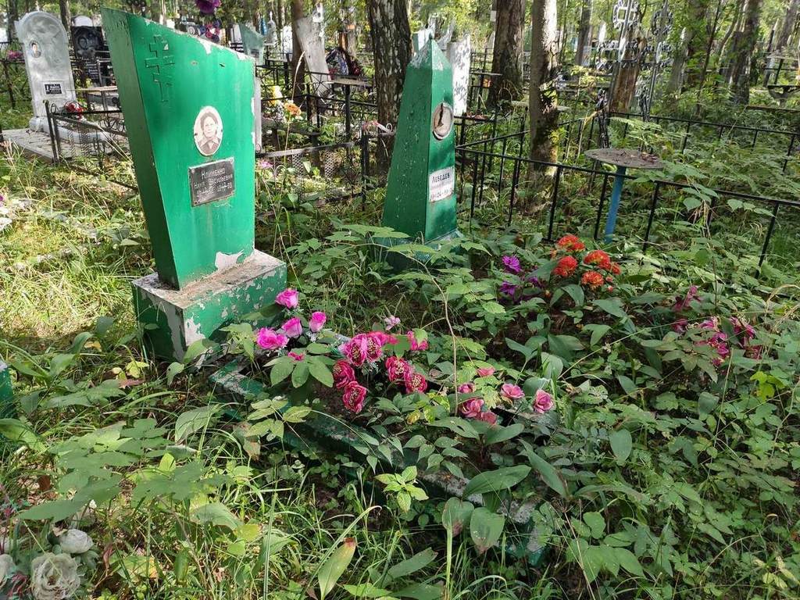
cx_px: 400
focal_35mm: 26
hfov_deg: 67.3
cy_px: 300
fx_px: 601
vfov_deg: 53.1
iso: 215
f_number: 1.75
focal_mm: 4.77
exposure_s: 1/120
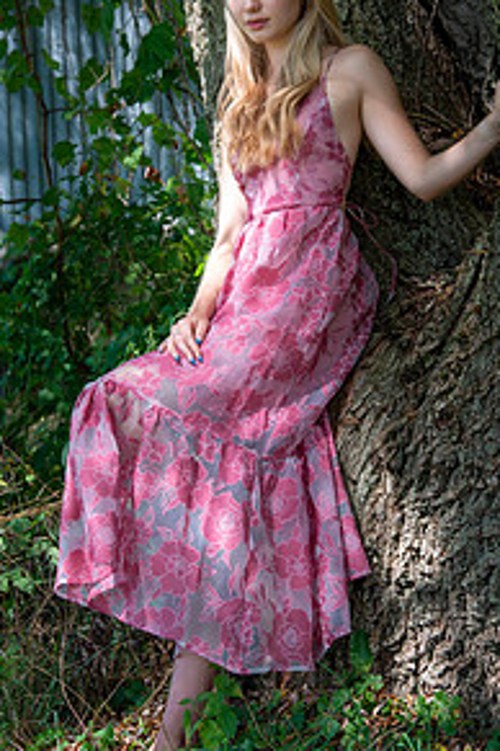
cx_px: 276
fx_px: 2000
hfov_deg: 14.2
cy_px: 302
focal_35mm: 96
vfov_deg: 21.2
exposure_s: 1/160
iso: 320
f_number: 5.6
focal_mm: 62
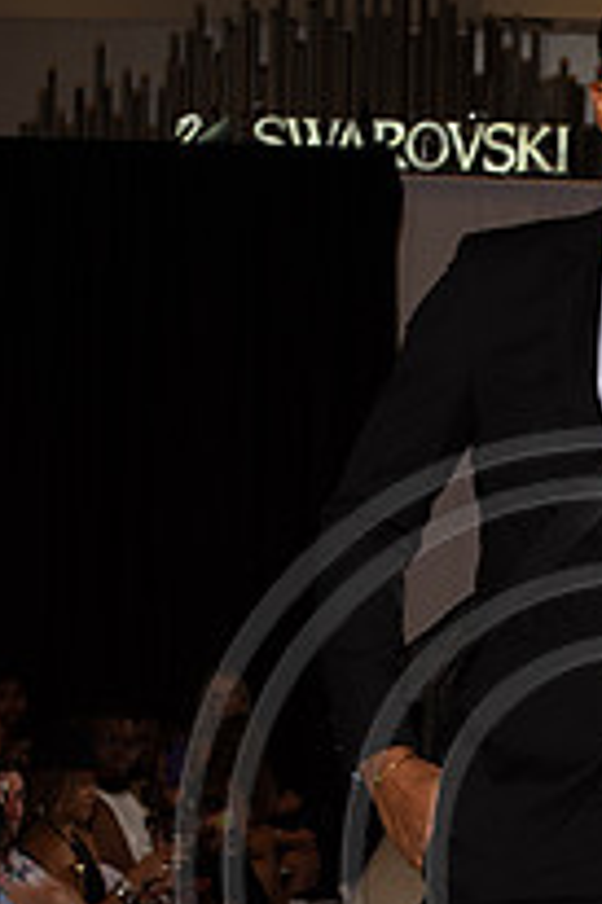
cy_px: 865
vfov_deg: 13.3
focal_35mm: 153
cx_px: 622
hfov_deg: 8.9
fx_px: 3844
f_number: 9
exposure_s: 1/250
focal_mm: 70
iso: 800
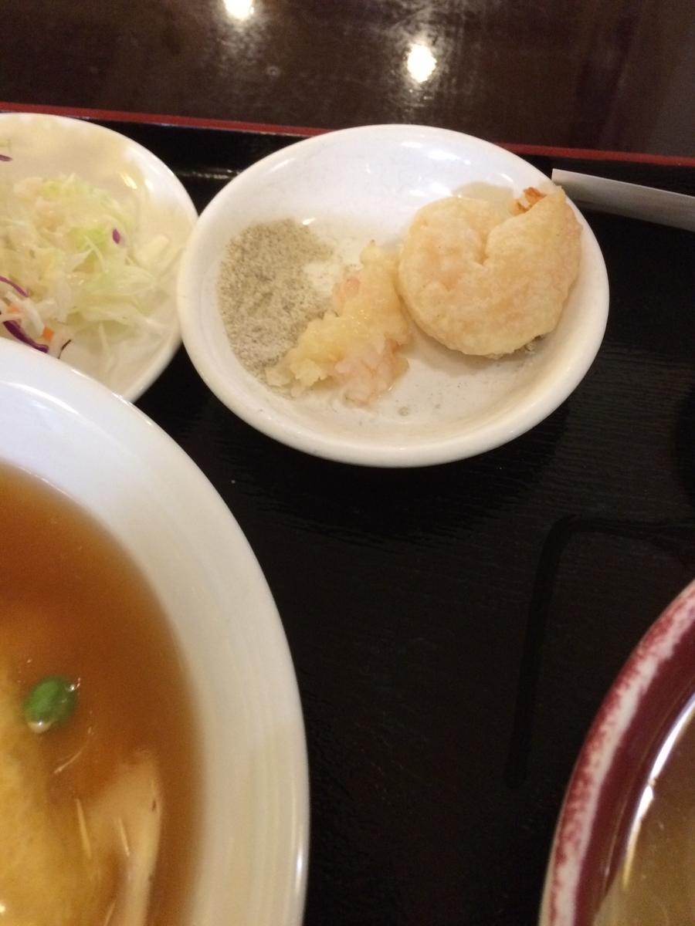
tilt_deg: -63.5
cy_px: 463
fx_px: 776
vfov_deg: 61.7
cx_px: 348
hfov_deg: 48.2
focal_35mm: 29
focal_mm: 4.15
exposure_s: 1/15
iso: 320
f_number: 2.2
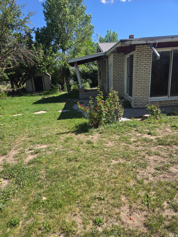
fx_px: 158
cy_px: 118
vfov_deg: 73.9
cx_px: 89
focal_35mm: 23
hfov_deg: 58.9
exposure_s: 1/1151
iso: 25
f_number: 1.8
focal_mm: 5.4
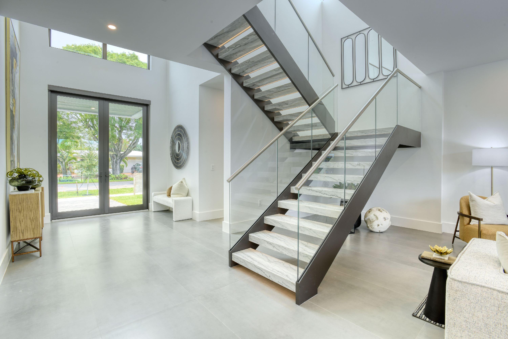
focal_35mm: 17
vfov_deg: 70.4
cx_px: 254
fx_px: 240
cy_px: 170
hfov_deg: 93.3
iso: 200
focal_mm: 17
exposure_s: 1/30
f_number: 13
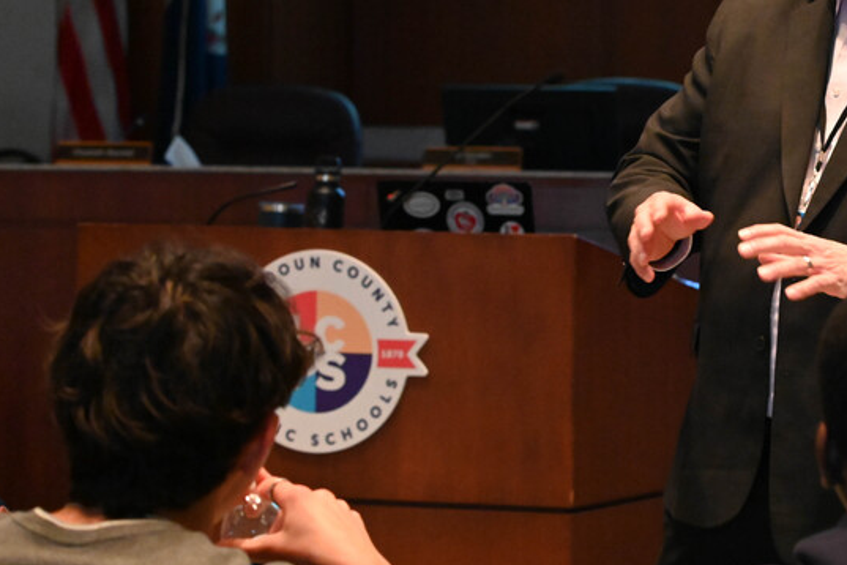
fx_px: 4376
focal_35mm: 186
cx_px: 757
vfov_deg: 7.4
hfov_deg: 11.0
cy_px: 159
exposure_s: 1/160
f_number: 6.3
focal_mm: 100
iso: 12800
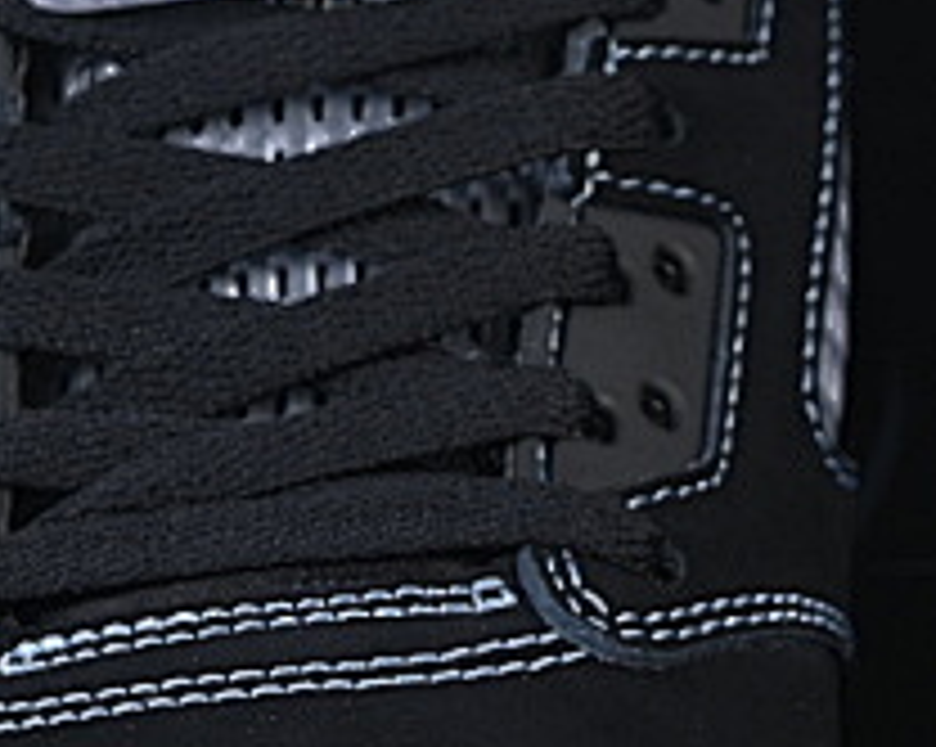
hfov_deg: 5.3
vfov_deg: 4.2
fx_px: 10129
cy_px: 616
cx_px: 914
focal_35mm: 366
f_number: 6.3
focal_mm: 50
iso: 160
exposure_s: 1/60
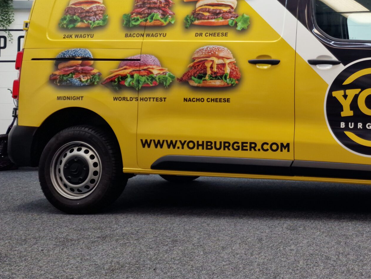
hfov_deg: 38.2
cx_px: 320
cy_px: 85
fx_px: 504
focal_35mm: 47
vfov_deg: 30.6
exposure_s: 1/60
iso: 50
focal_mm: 6.4
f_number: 1.8
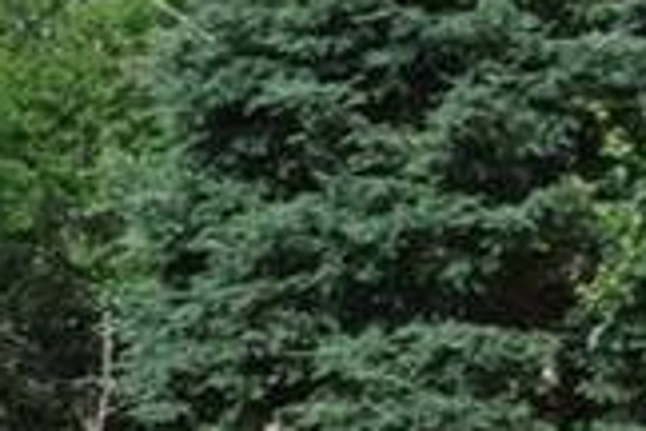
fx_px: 3517
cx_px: -1184
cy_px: 172
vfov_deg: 7.0
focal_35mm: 196
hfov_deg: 8.9
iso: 100
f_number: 4.5
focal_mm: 11.8
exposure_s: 1/640
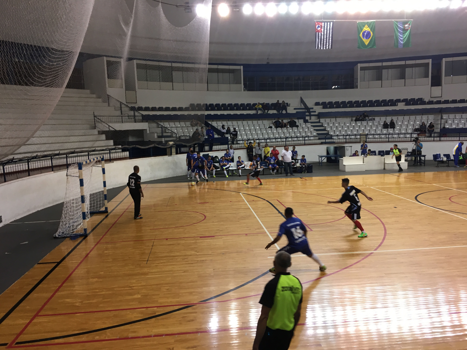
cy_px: 175
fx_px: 391
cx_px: 234
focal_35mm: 29
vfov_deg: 48.2
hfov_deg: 61.7
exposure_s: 1/30
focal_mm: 4.15
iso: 64
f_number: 2.2
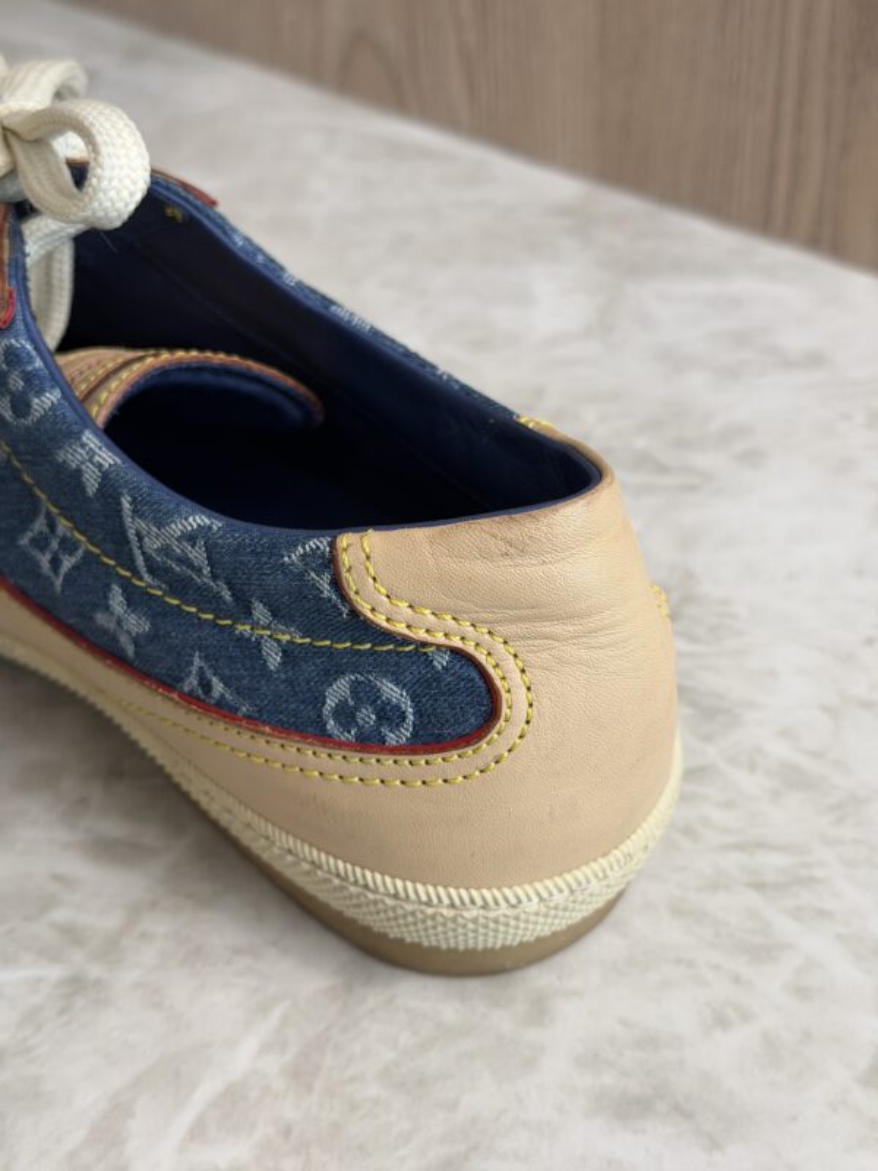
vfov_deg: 39.7
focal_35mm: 48
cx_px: 439
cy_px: 586
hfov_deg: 30.3
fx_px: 1623
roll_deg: +2.2
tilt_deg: -39.0
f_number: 1.78
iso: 50
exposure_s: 1/156
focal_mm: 6.76
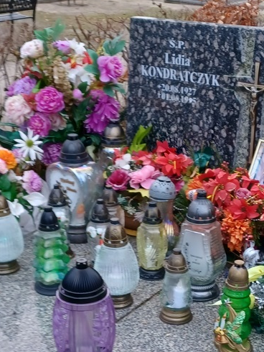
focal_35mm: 68
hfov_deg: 21.6
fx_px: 691
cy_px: 267
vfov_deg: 28.1
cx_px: 173
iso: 80
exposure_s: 1/50
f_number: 1.8
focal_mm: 4.6
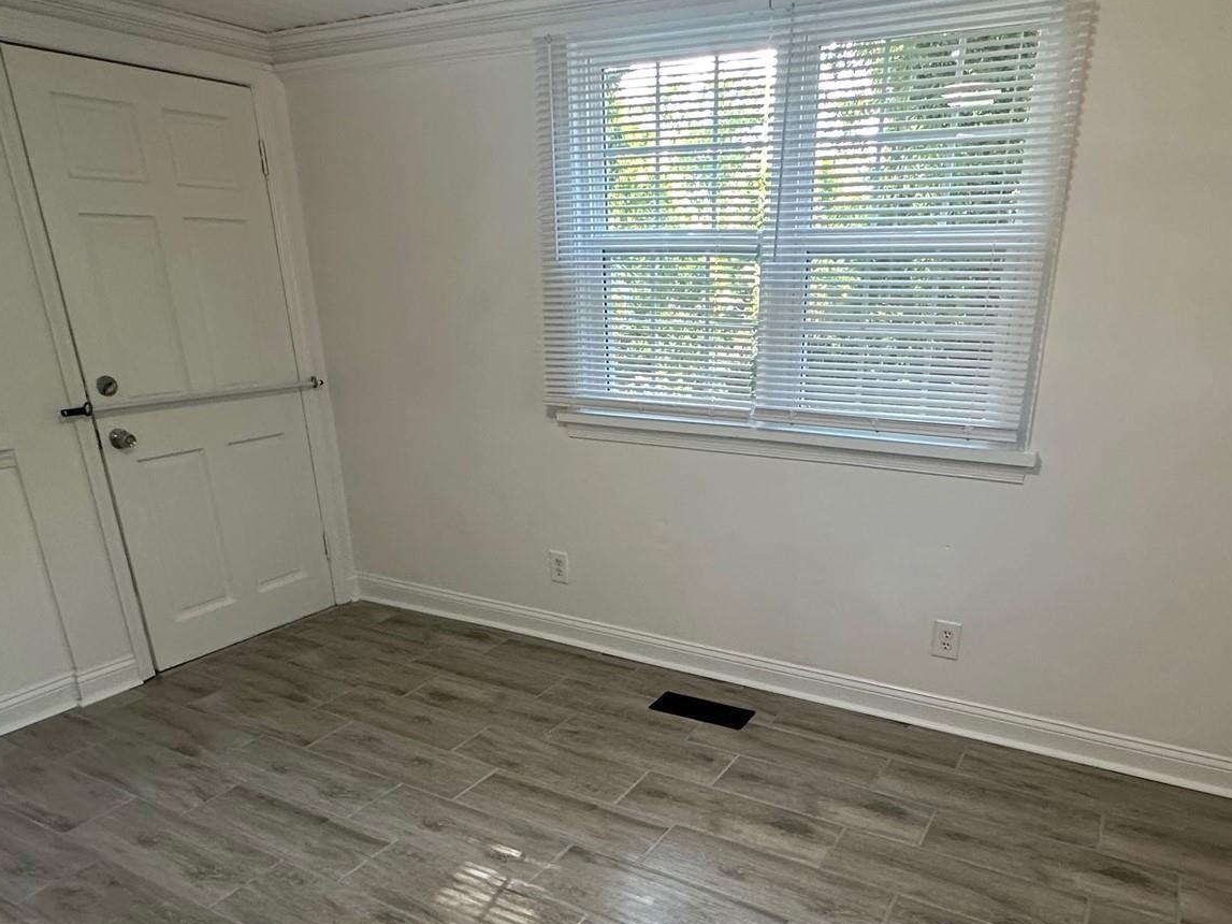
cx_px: 680
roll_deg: -1.0
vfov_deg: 53.6
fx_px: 890
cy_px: 629
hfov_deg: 69.2
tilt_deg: -22.4
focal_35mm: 25
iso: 250
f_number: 2.2
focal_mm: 2.22
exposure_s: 1/120
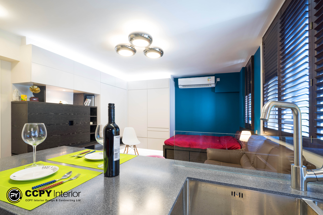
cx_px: 162
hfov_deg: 81.2
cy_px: 108
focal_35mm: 21
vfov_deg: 59.5
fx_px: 188
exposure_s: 1/60
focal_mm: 21
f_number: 7.1
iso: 1000
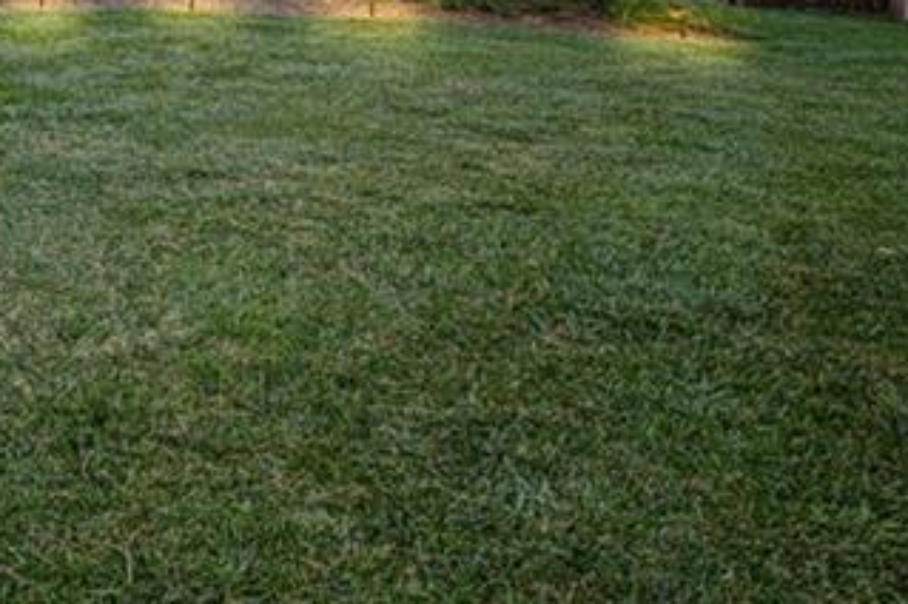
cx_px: -333
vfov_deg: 27.3
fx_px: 1134
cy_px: -60
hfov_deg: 31.2
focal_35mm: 45
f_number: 7.1
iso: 100
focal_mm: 14
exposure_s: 6
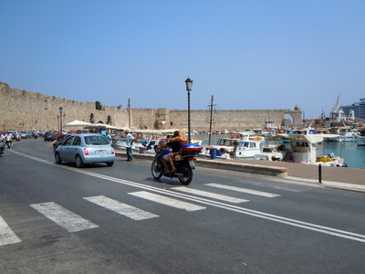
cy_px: 137
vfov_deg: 46.8
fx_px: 316
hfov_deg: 60.0
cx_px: 182
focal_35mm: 30
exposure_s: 1/400
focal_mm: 5.4
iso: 100
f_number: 7
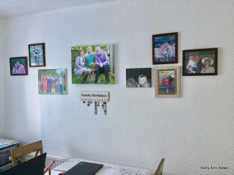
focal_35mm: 31
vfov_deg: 45.4
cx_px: 117
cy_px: 88
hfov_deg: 58.4
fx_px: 210
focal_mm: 3.3
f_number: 2.4
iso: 160
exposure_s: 1/33
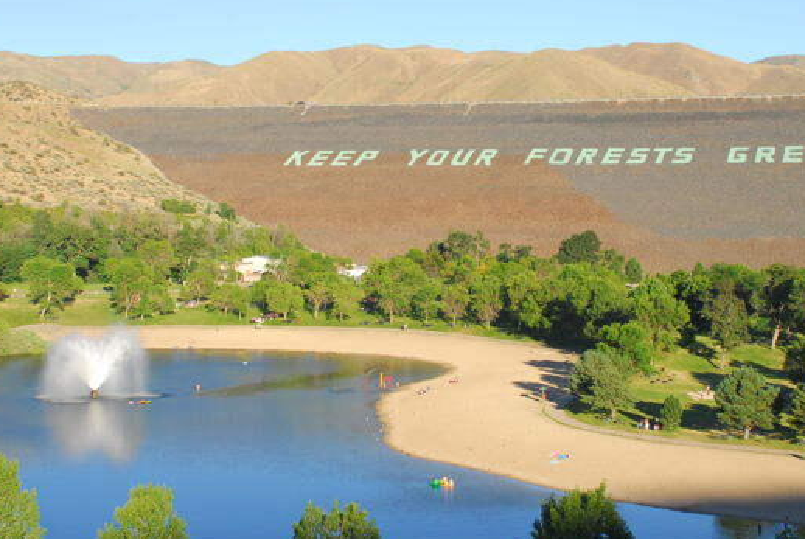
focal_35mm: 72
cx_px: 451
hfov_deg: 28.1
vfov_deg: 19.0
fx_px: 1607
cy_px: 256
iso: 160
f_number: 5.6
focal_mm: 31
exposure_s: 1/320
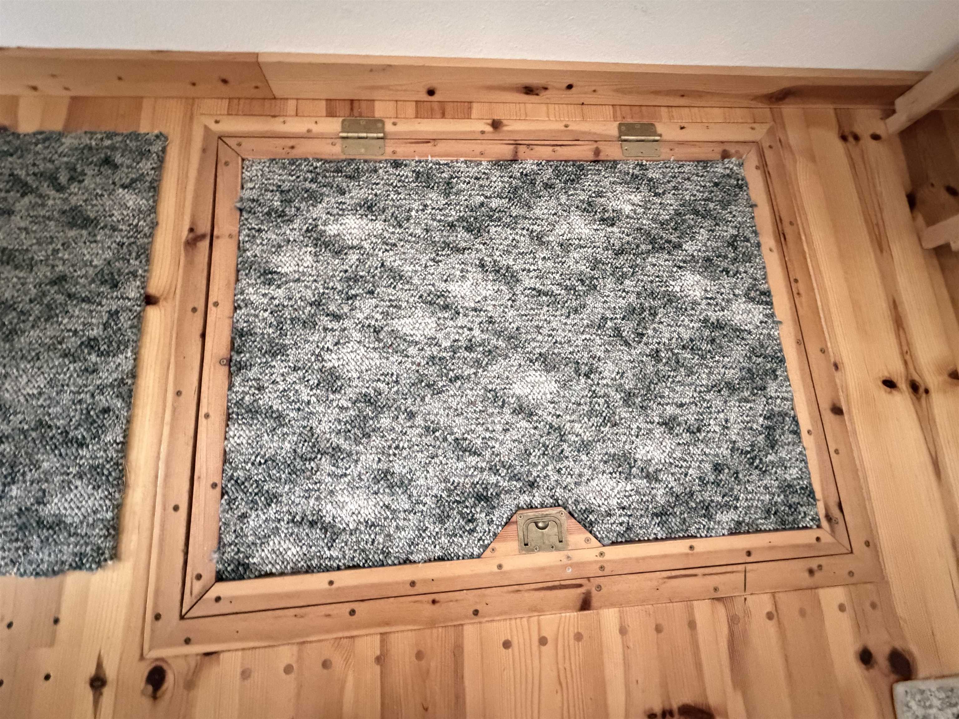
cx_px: 480
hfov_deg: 102.1
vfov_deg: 85.7
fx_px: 388
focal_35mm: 14
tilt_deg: -77.1
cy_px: 360
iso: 1250
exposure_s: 1/40
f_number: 2.2
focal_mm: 2.22
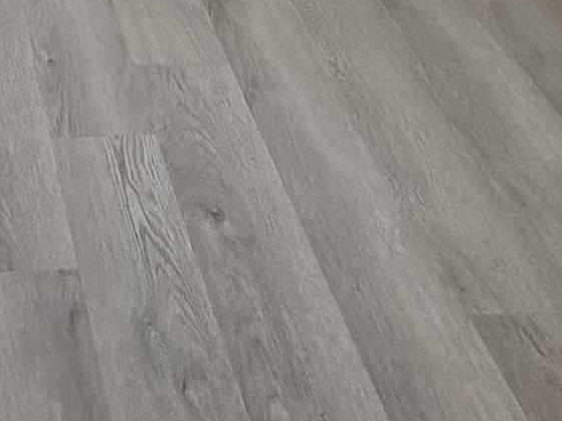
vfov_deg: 12.7
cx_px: -57
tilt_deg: -3.3
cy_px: -689
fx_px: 1250
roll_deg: +0.6
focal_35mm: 77
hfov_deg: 23.7
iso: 250
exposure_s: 1/120
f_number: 2.2
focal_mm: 2.22
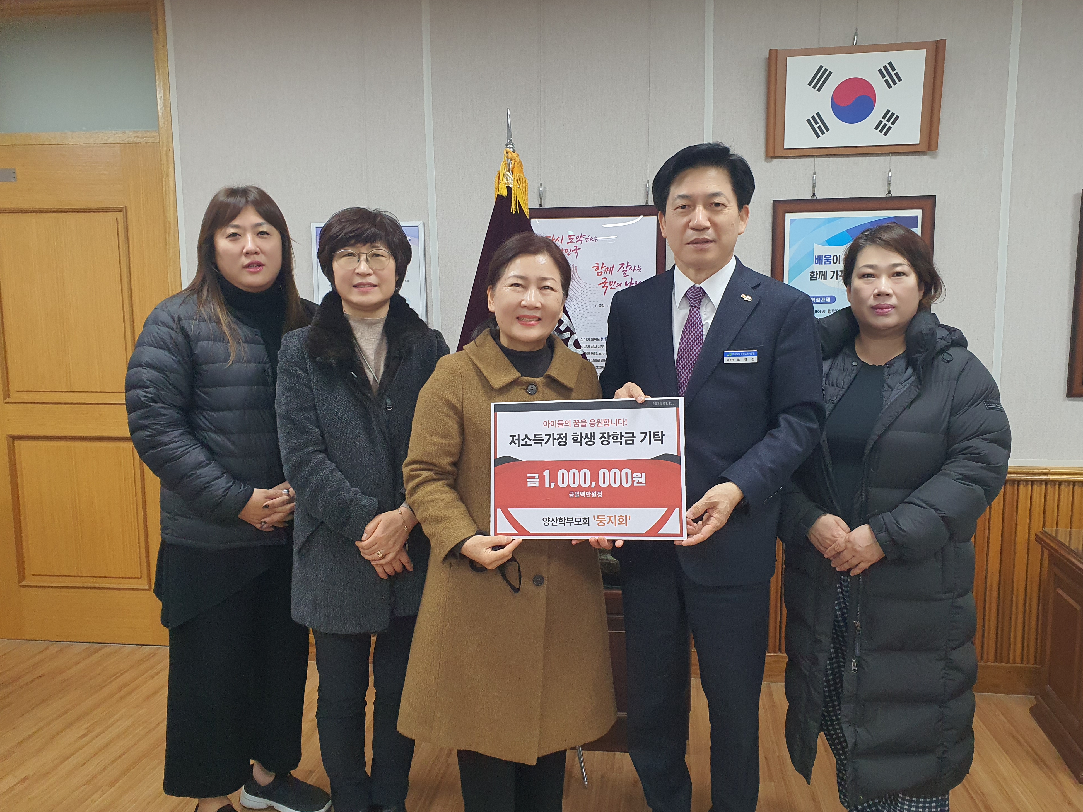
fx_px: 845
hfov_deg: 65.3
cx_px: 551
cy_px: 413
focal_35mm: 27
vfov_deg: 51.3
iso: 250
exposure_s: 1/120
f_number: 2.4
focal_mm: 4.3
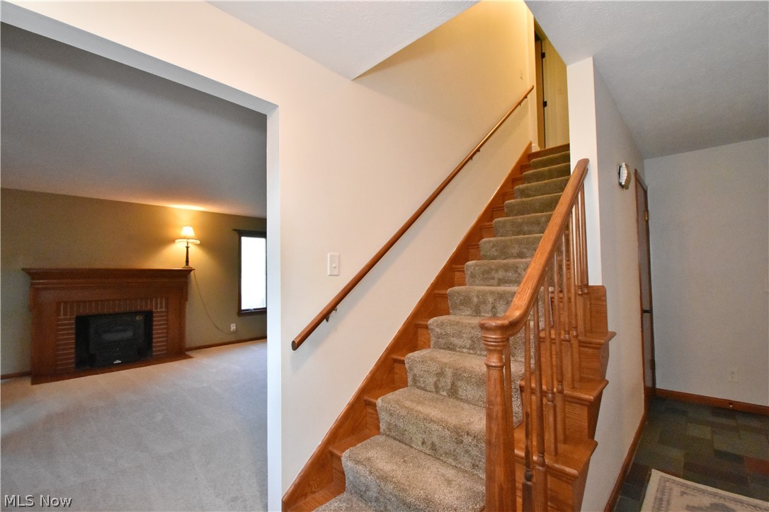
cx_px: 384
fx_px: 320
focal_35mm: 15
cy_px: 256
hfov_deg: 100.4
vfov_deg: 77.3
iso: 4000
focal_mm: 10
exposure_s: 1/60
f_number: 9
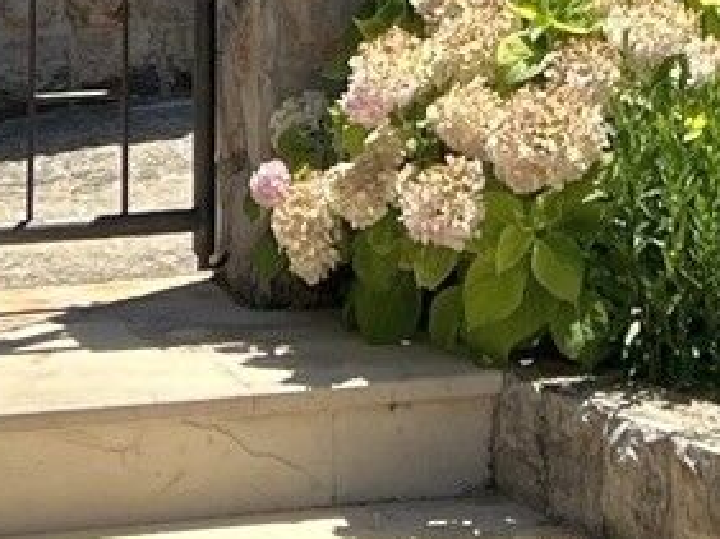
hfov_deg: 10.4
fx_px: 3928
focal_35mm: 189
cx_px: 618
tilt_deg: +8.3
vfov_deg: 7.1
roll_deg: +0.4
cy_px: -1017
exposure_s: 1/3165
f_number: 1.5
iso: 50
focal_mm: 5.7
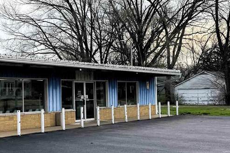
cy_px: 77
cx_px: 0
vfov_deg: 20.9
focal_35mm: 65
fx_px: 415
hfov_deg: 29.0
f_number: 1.78
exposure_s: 1/1721
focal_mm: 6.76
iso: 80
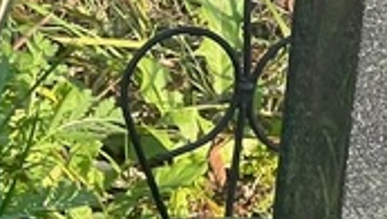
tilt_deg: -21.3
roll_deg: -8.1
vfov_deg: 3.1
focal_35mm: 387
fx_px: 3978
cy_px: 351
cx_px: 794
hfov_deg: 5.4
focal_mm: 9
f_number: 2.8
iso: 32
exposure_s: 1/161
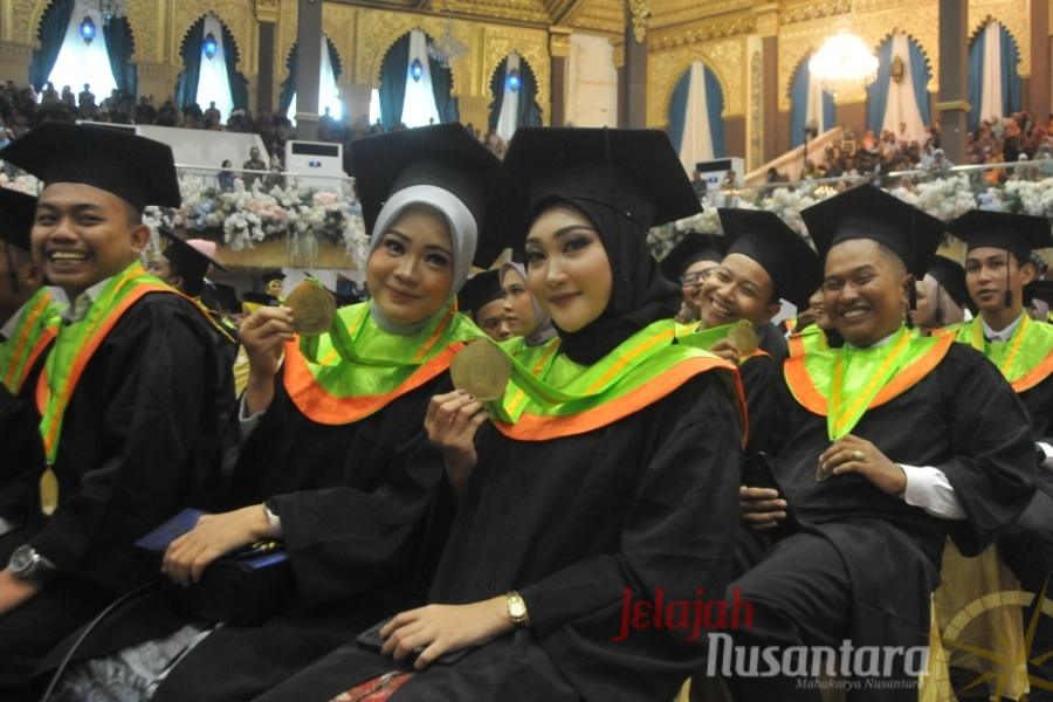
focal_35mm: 30
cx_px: 526
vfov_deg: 43.6
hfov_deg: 61.9
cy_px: 351
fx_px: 877
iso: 1600
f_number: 5.6
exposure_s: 1/40
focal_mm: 20
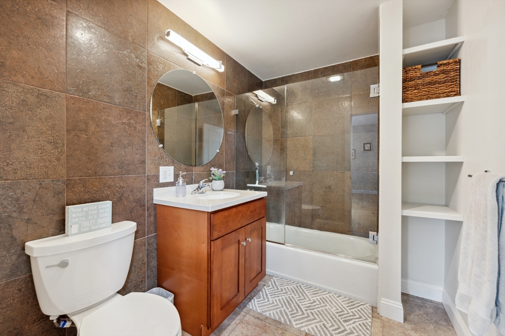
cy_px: 168
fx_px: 196
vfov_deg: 81.1
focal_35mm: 14
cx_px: 252
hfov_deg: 104.3
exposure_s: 1/4
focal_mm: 14
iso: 100
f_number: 8
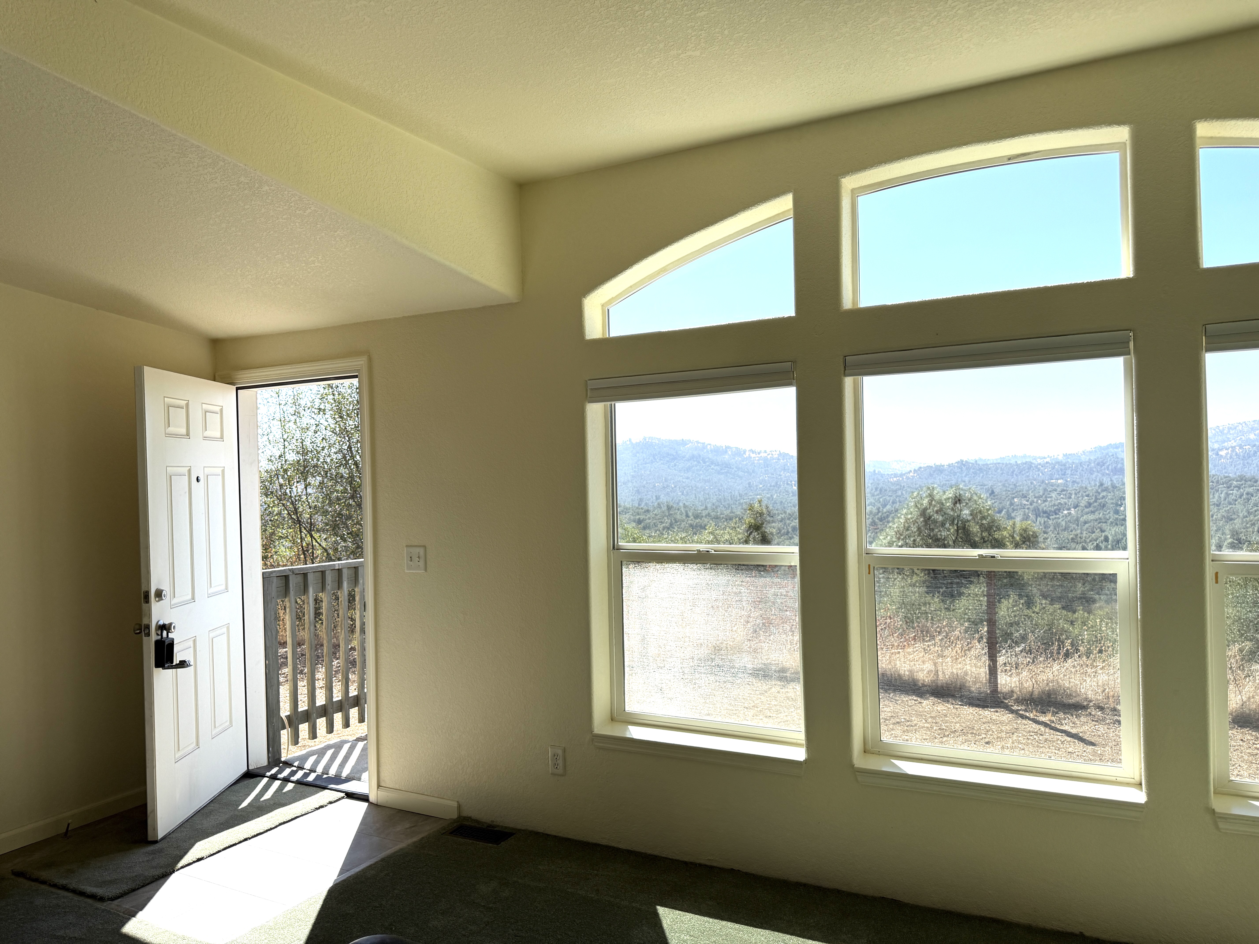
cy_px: 472
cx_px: 630
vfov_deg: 56.8
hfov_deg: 71.6
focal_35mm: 24
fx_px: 873
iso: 80
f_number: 1.78
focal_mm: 6.76
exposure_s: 1/2703
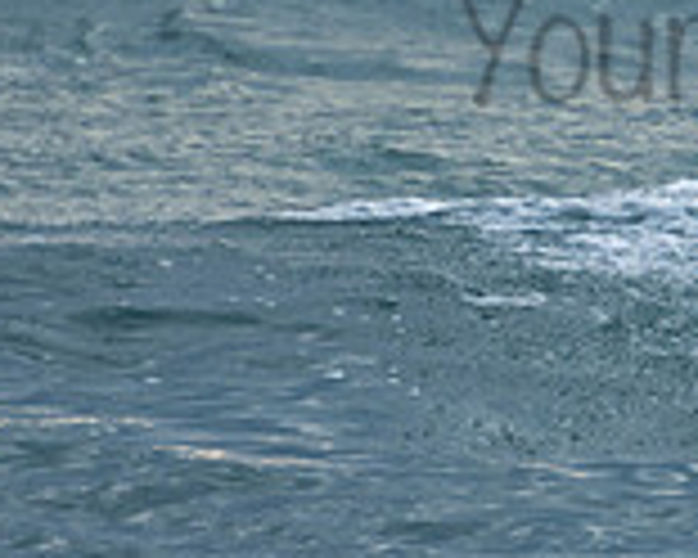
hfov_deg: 0.9
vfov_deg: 0.7
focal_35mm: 2102
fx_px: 43423
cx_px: 919
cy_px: -2
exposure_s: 1/400
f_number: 5.6
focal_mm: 400
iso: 320
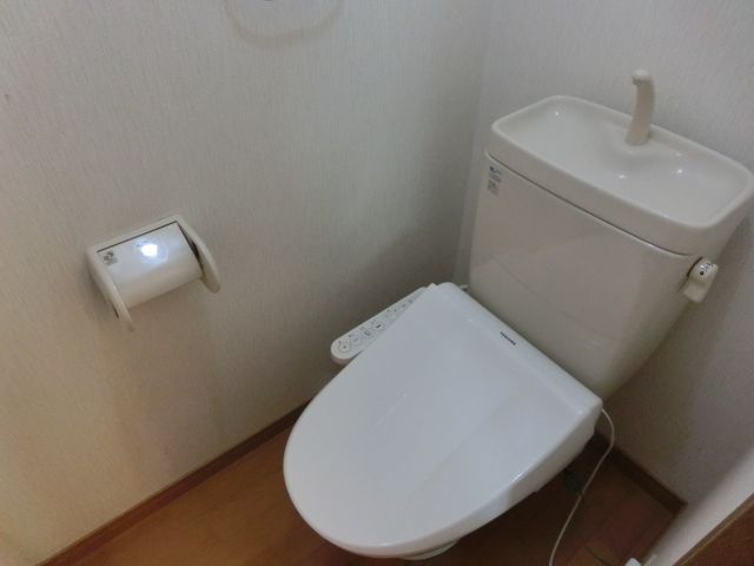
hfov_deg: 71.6
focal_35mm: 24
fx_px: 523
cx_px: 377
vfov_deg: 56.8
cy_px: 283
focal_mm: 4.24
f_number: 3
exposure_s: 1/125
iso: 800
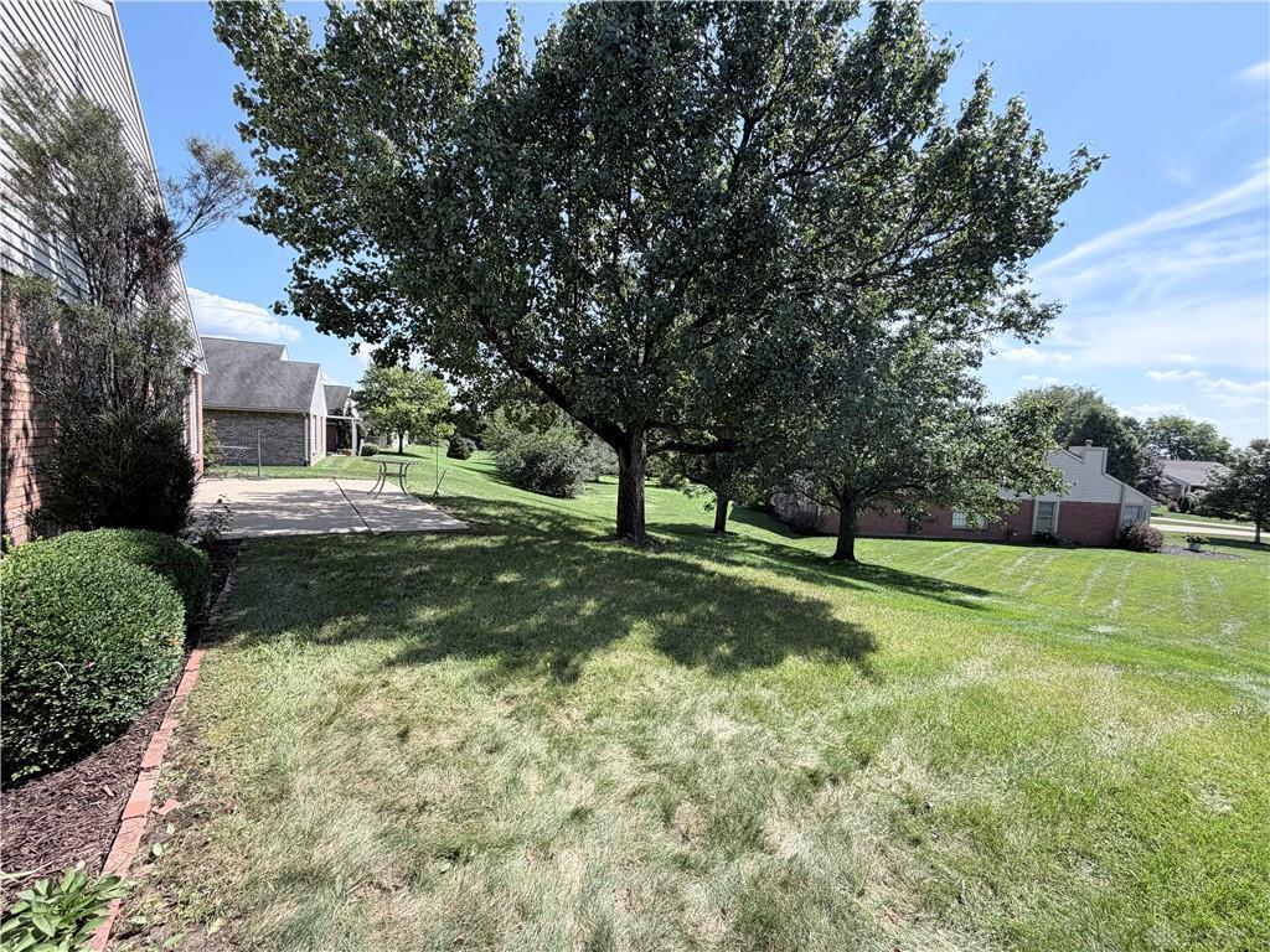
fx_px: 514
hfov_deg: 102.1
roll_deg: -2.3
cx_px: 635
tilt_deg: -4.5
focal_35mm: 14
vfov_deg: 85.7
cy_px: 476
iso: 40
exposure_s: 1/602
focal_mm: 2.22
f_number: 2.2
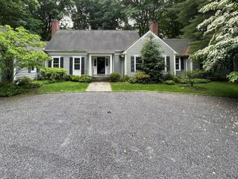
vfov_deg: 69.6
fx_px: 124
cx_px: 109
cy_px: 60
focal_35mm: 18
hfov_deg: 87.6
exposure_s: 1/150
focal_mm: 1.57
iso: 32
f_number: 1.8
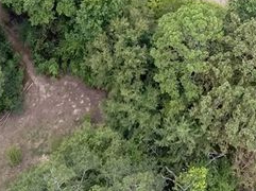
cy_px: -157
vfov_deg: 14.4
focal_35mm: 90
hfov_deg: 21.8
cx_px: 158
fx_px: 665
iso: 100
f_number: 2.8
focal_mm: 8.38
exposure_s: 1/640
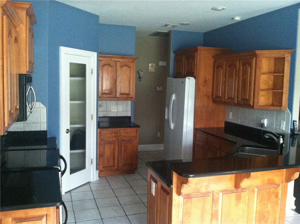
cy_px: 112
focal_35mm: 35
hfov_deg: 52.7
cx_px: 150
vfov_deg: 40.6
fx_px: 303
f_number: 2.8
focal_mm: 3.85
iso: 800
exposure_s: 1/17
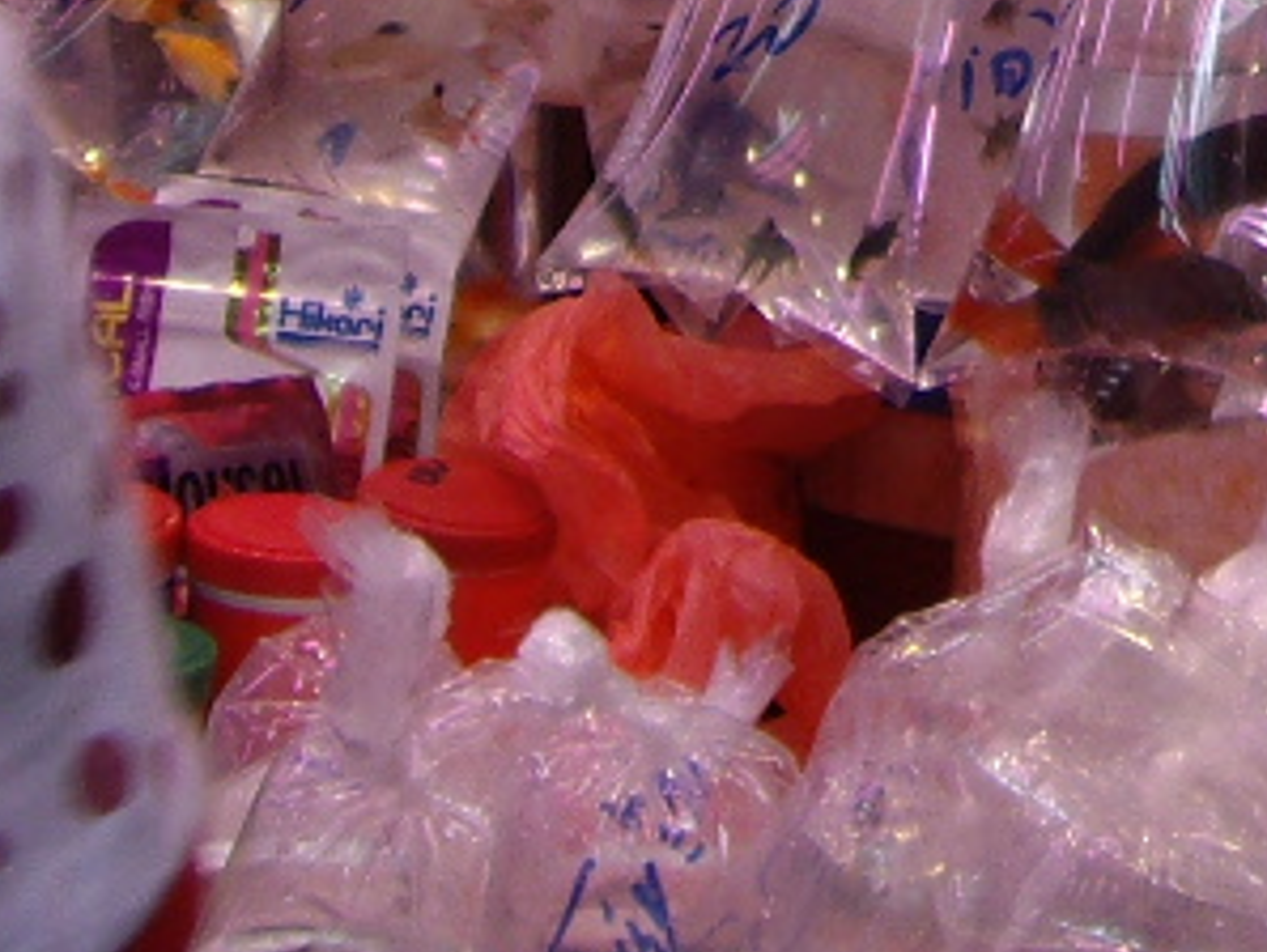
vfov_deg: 6.8
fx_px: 7473
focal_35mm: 204
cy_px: -1530
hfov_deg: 9.3
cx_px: 2258
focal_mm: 7.9
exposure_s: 1/50
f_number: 2.8
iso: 100
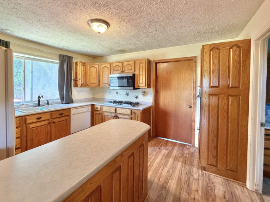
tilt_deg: -1.5
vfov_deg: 77.7
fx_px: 125
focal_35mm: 16
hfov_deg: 94.5
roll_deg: -0.6
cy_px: 88
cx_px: 134
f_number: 2.2
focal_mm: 2.22
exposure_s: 1/60
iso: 400
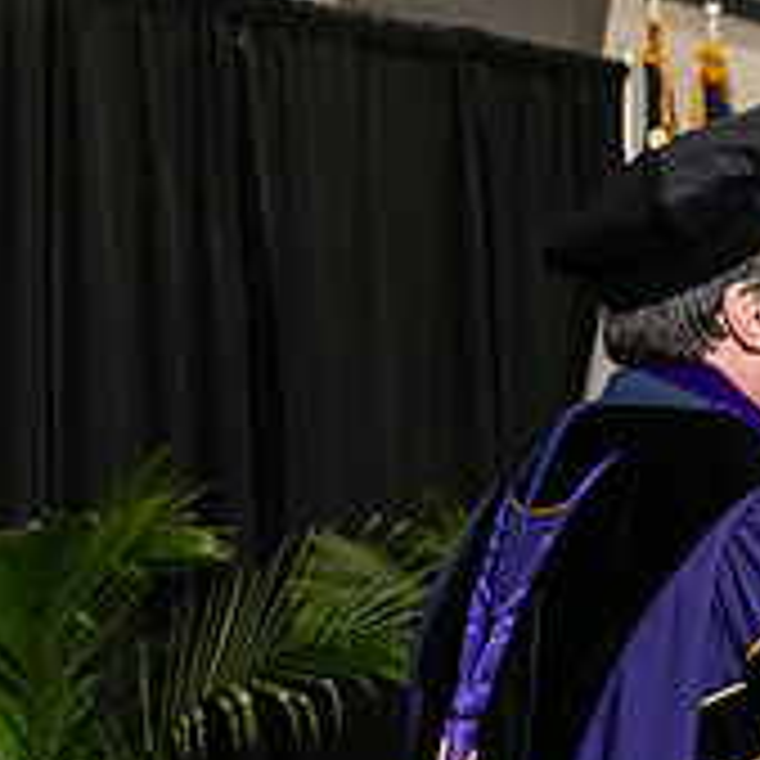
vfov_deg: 9.7
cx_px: 1043
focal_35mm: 181
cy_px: 470
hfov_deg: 9.5
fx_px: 4496
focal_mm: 62
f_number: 5
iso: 2500
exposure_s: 1/200
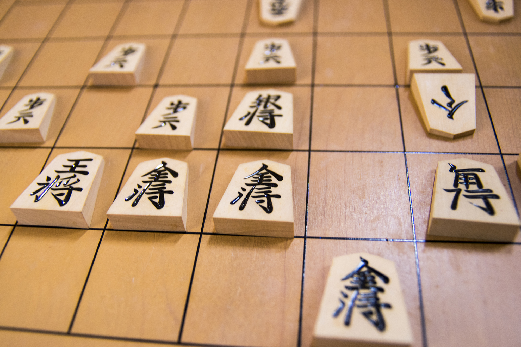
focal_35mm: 36
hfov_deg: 53.2
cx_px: 260
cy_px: 174
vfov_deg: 36.8
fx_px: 521
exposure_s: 1/30
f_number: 2.8
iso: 400
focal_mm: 24
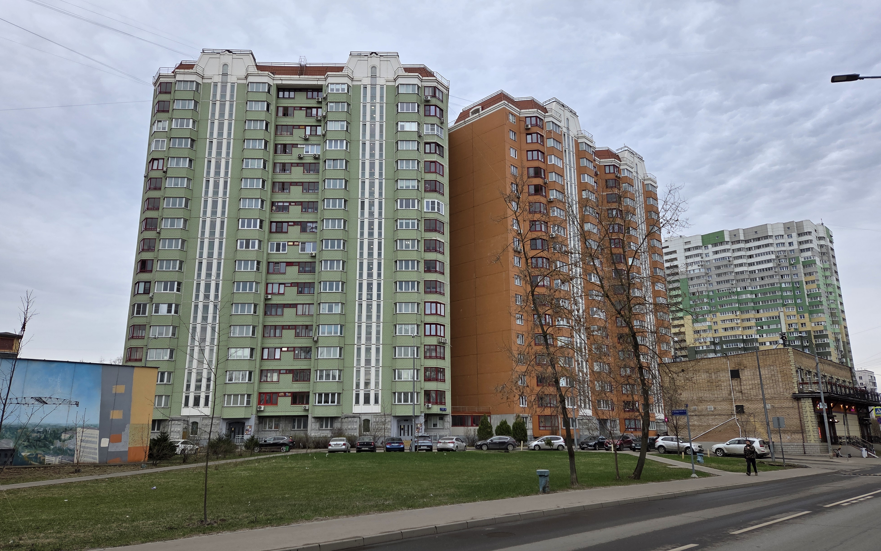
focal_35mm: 25
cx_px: 432
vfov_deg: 49.3
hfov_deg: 72.5
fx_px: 600
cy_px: 288
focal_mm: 5.4
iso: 80
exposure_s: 1/850
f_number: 1.8
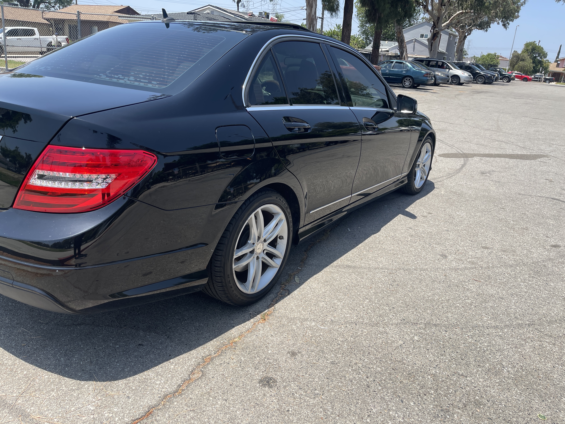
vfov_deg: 54.9
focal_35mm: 25
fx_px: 408
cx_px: 282
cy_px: 212
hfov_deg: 69.4
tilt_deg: -20.7
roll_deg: -5.0
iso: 32
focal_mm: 5.1
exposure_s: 1/2012
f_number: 1.6
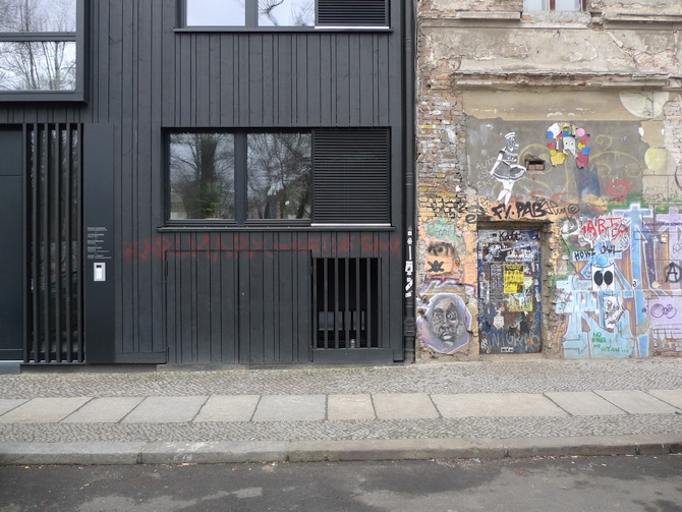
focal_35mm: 30
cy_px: 256
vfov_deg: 46.8
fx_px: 591
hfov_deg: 59.9
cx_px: 341
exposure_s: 1/100
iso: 80
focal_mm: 6.3
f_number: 2.2
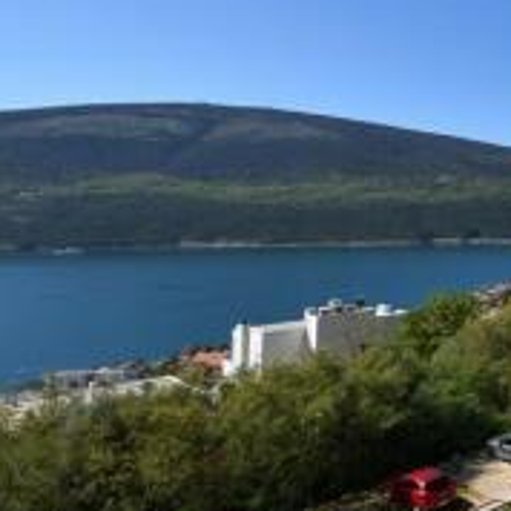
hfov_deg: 33.5
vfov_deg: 47.9
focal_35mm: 34
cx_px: 680
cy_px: 182
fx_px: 568
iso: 200
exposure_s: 1/400
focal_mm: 10
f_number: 10
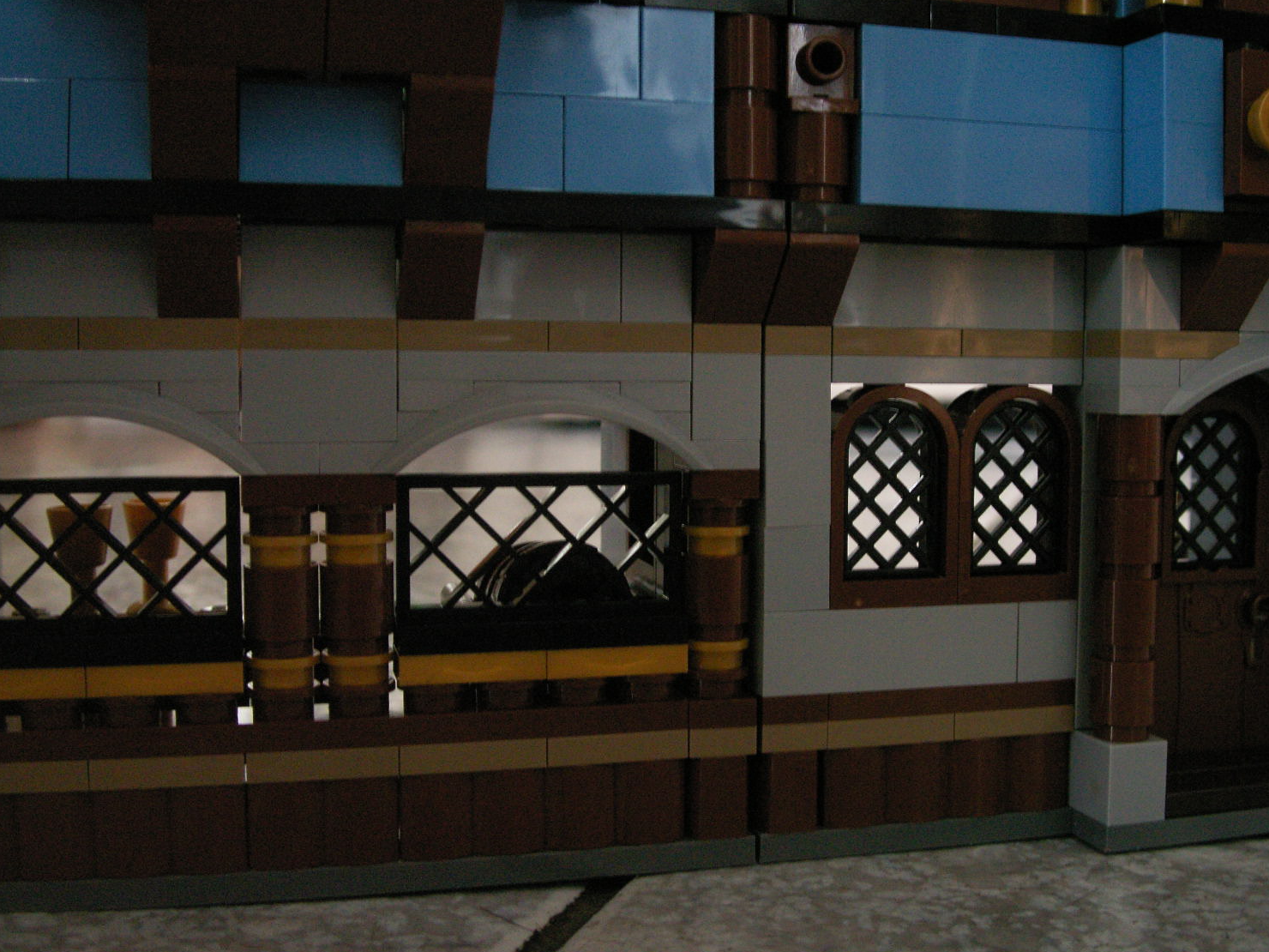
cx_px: 683
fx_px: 1466
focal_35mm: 40
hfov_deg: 46.8
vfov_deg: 35.9
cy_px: 450
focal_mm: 7.7
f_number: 3.5
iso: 160
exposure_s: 1
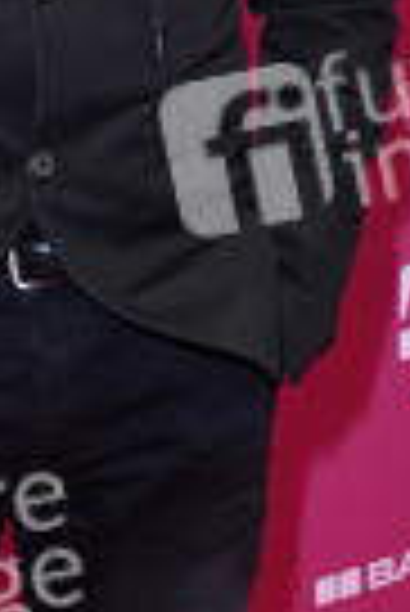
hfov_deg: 9.7
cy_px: -94
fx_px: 2402
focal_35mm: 141
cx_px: -18
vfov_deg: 14.2
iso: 500
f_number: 6.3
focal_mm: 32
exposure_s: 1/160
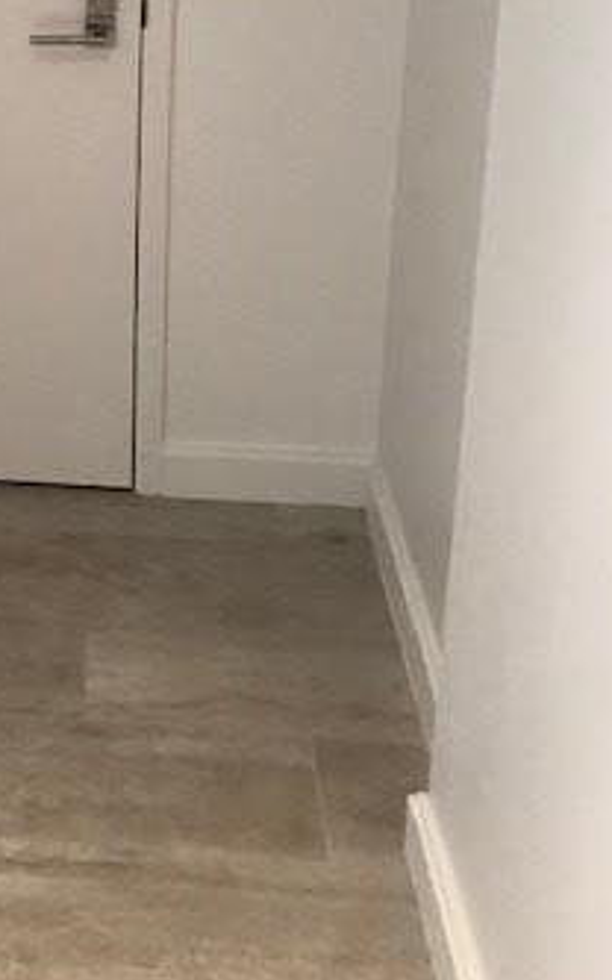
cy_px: 112
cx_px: -65
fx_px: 1522
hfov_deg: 21.5
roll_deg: +1.1
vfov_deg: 33.9
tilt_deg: -15.7
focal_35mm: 57
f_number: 1.8
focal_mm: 3.99
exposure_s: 1/15
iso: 100
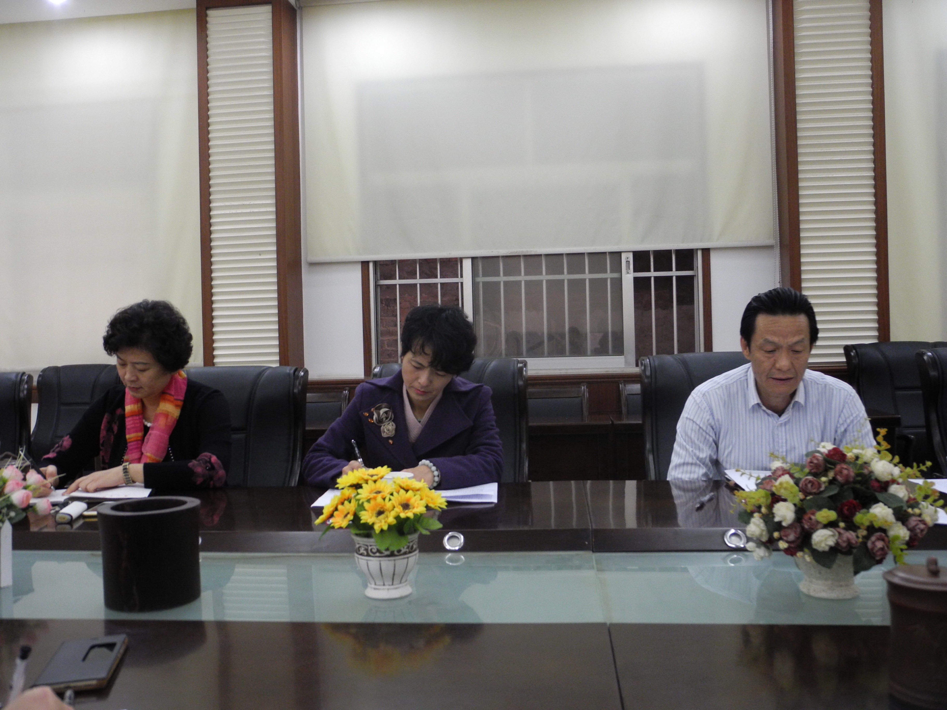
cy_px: 355
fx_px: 875
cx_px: 474
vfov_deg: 44.2
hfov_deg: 56.8
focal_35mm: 32
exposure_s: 1/22
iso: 400
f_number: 2.8
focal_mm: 6.8
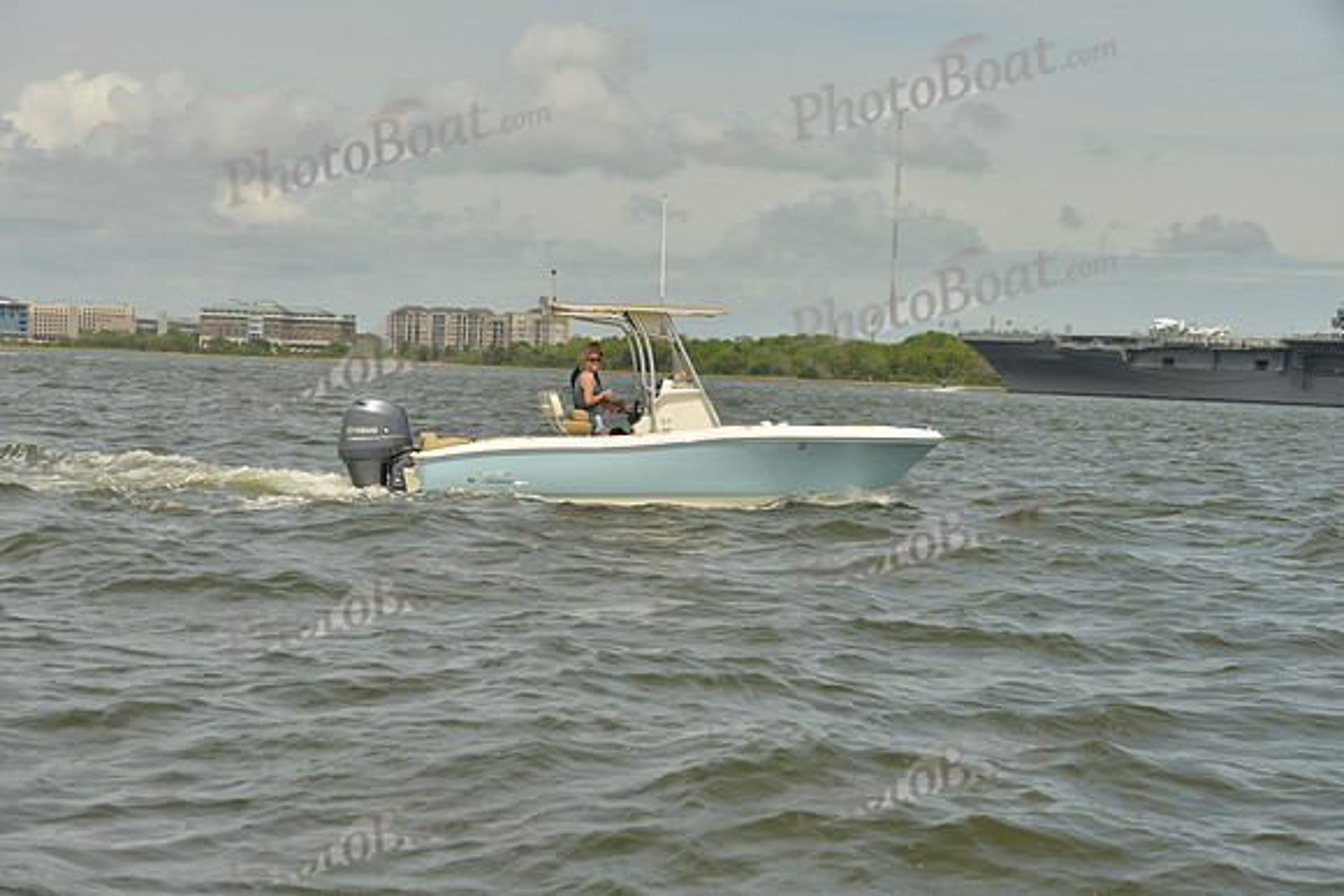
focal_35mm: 70
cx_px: 672
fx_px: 2614
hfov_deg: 28.8
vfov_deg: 19.5
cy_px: 448
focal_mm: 70
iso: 200
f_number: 9
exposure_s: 1/1000
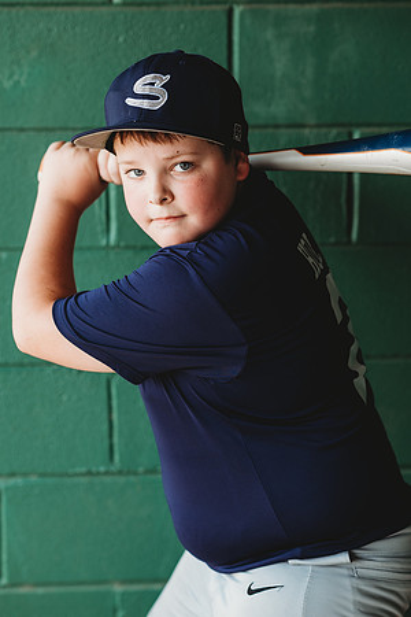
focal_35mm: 85
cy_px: 308
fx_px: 1456
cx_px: 206
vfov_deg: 23.9
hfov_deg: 16.1
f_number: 2.8
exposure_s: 1/80
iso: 100
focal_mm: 85
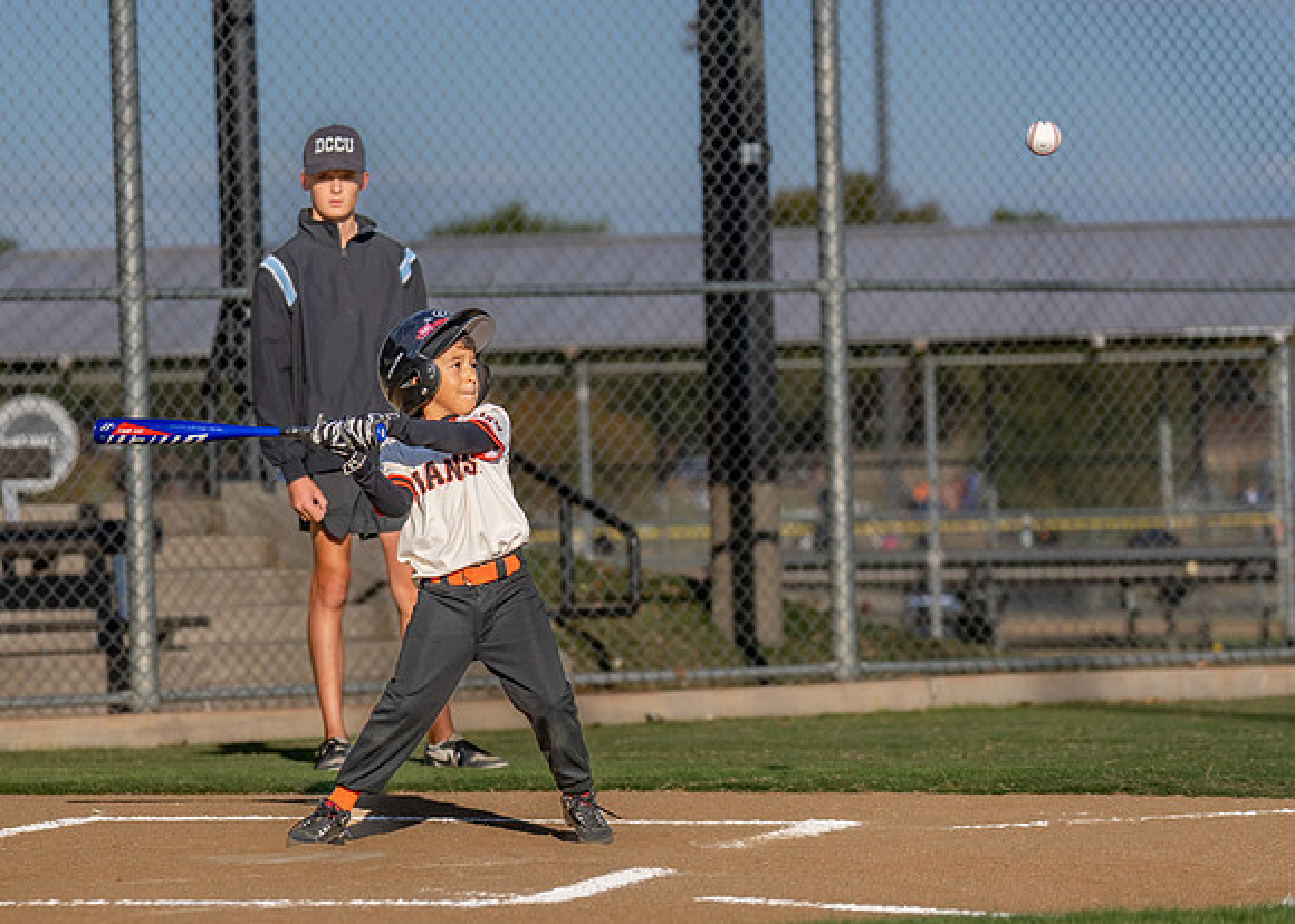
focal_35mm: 186
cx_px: 347
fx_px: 6851
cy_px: 602
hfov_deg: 10.8
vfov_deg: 7.7
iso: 100
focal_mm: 105
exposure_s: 1/2500
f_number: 2.8
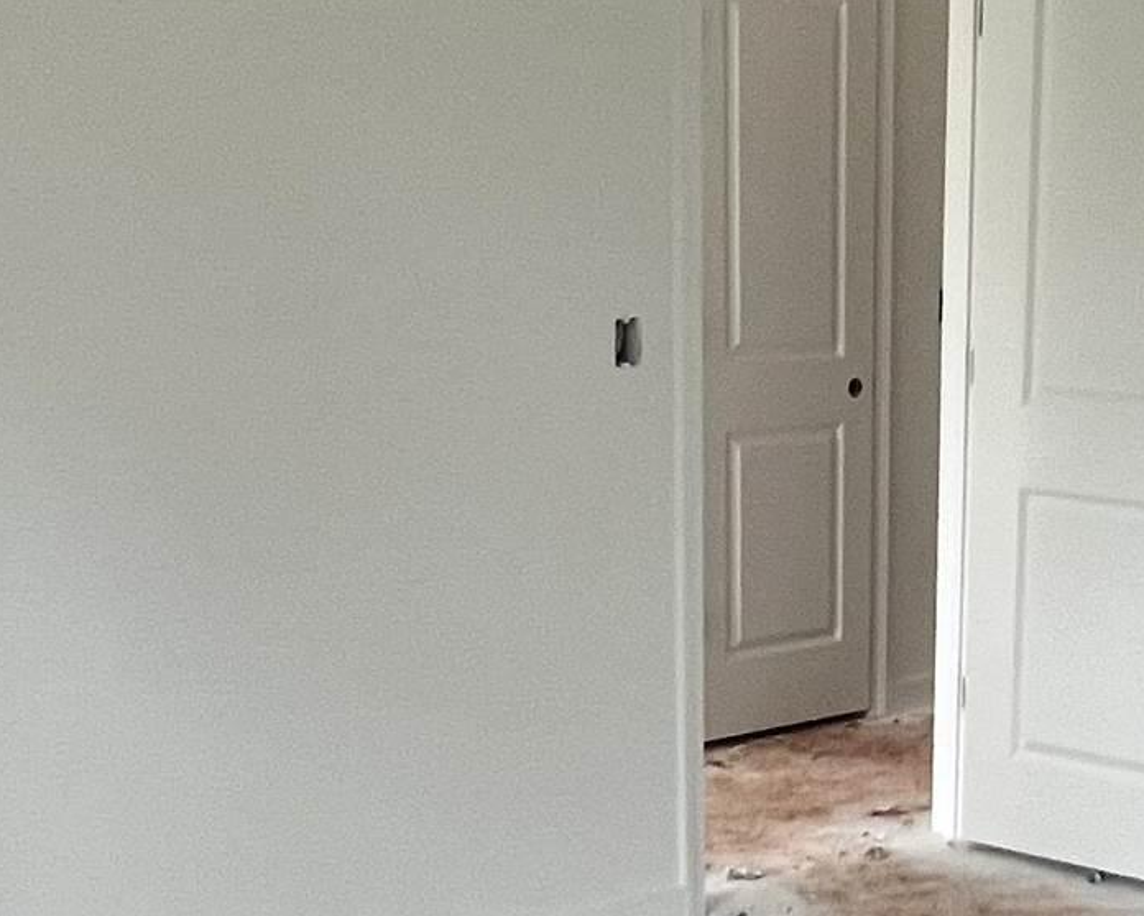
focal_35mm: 56
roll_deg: -2.2
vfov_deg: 26.9
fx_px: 1896
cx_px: 1108
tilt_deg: -12.6
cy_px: 641
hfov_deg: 31.4
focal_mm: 1.57
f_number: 1.8
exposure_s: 1/99
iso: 250
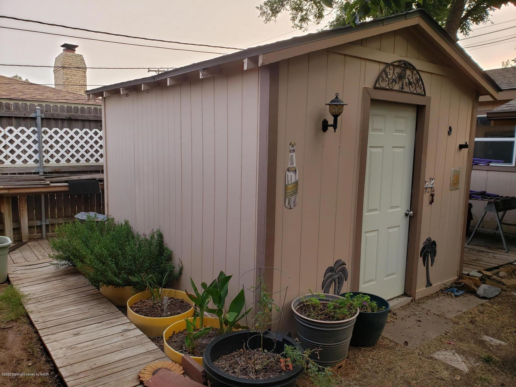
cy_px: 194
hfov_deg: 67.3
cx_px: 258
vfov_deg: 53.1
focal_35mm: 26
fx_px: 388
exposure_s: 1/50
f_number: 2.4
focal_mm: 4.3
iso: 50
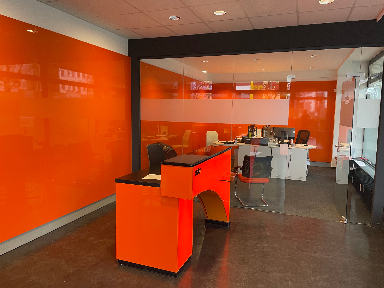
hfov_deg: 67.3
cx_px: 192
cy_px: 144
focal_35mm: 26
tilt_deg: -5.2
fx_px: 288
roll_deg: -1.4
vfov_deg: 53.1
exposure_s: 1/50
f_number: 1.6
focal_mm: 4.2
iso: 100
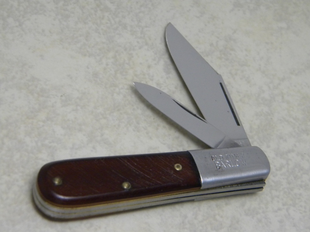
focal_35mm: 105
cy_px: 116
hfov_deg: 18.7
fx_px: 940
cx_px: 155
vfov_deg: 14.1
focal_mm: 19
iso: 400
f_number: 4.7
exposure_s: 1/20.1
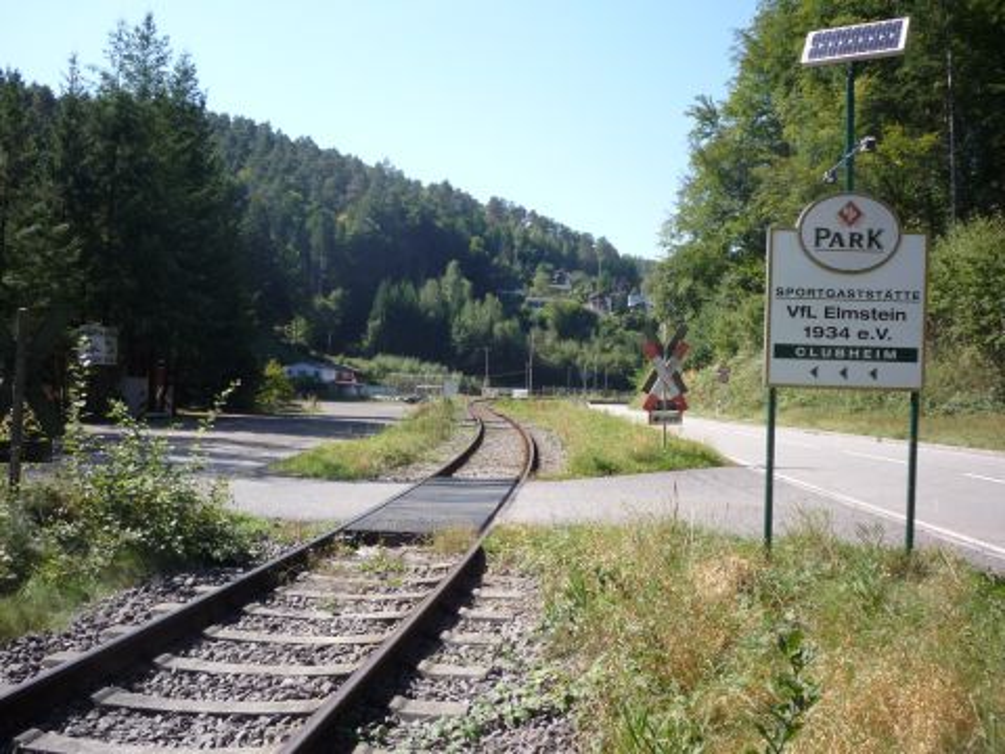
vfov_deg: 44.2
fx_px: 929
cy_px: 377
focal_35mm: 32
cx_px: 502
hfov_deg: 56.8
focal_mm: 5.2
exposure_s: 1/320
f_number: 4
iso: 100
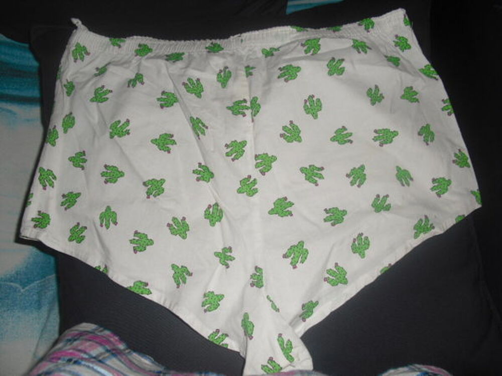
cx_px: 251
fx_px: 522
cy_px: 188
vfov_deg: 39.7
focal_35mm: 36
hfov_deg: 51.4
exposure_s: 1/60
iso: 64
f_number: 3.1
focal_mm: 6.3
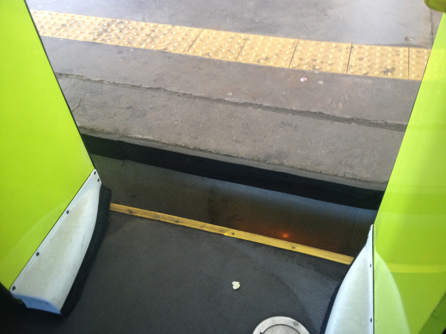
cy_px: 167
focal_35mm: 35
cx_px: 223
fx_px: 451
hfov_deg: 52.6
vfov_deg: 40.7
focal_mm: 4.28
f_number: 2.4
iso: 125
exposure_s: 1/20
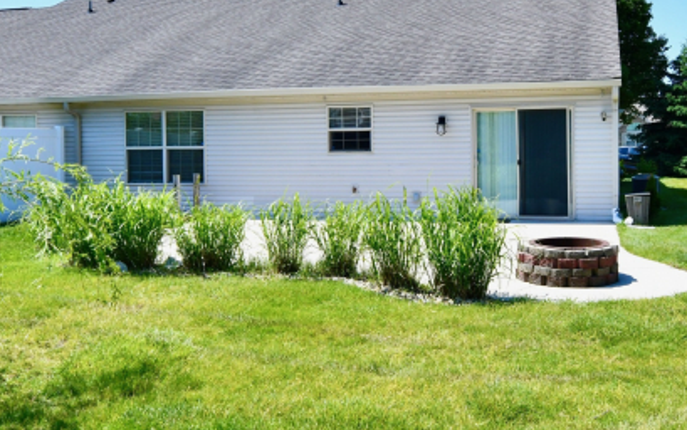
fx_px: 524
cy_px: 160
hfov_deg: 66.3
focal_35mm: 28
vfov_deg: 44.2
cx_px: 373
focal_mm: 15
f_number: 11
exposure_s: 1/500
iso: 640
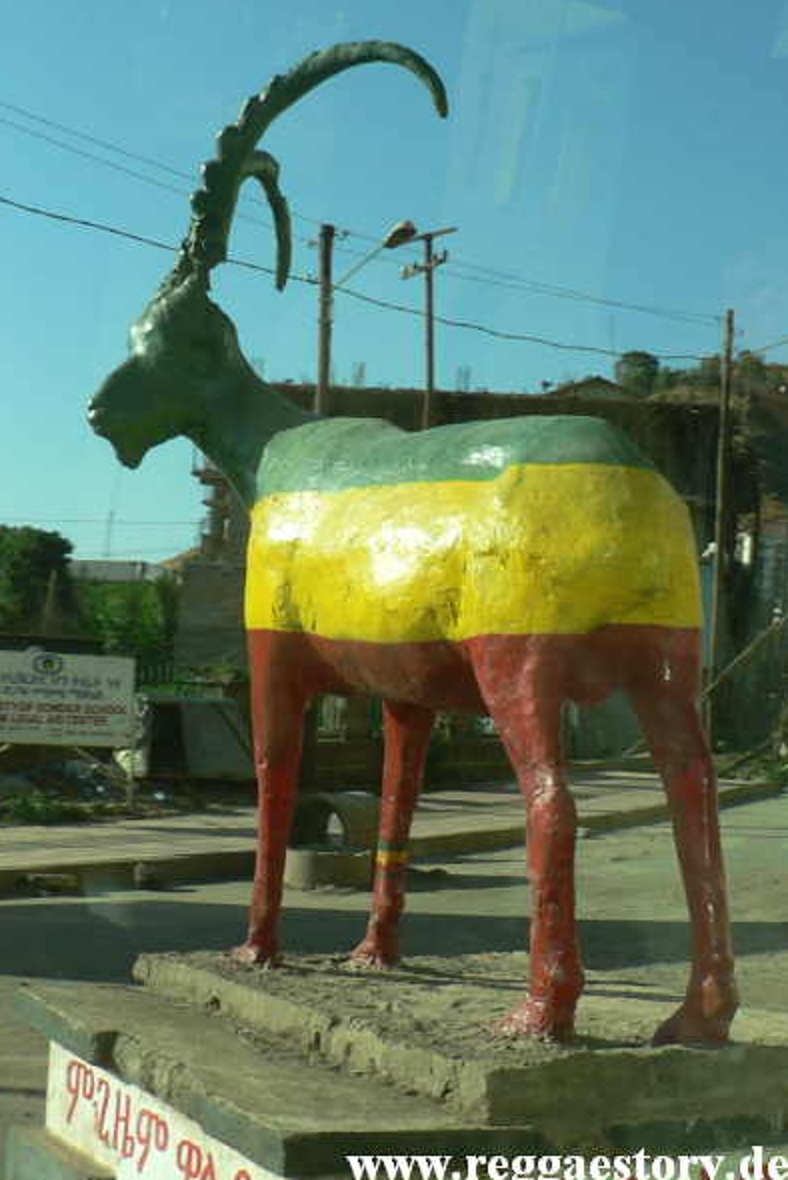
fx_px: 1213
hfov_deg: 36.0
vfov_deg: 51.9
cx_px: 368
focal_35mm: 37
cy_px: 594
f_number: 4.5
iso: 64
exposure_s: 1/320
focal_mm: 6
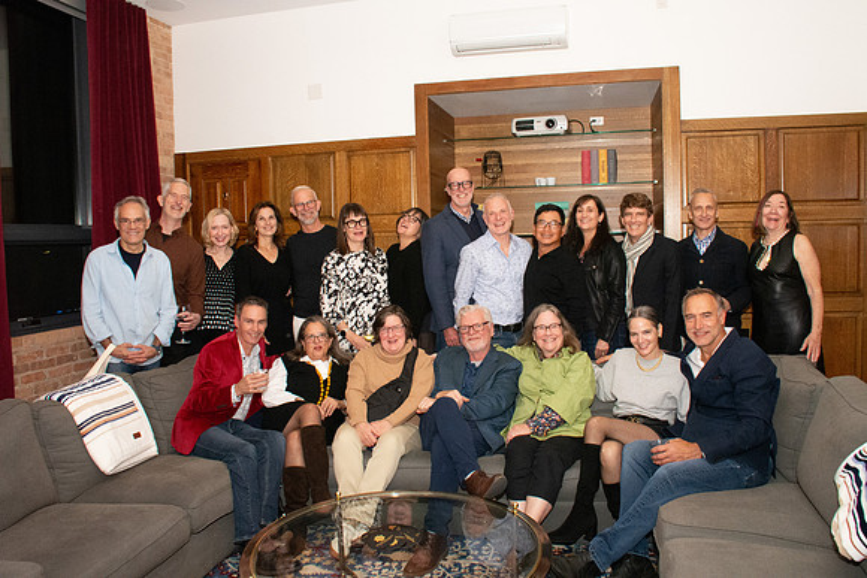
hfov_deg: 67.4
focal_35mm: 27
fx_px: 650
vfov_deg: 48.0
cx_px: 434
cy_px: 289
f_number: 10
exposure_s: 1/160
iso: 5000
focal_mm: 18
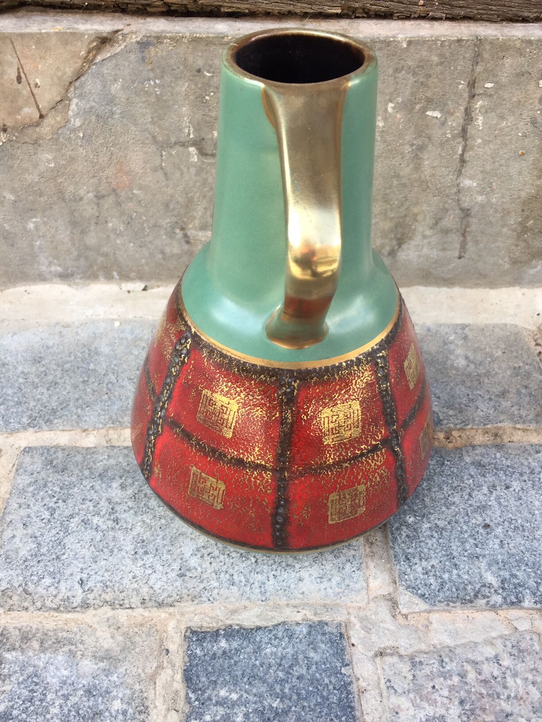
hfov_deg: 48.2
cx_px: 271
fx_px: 605
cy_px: 361
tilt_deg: -45.0
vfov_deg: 61.7
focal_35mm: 29
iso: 32
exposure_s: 1/163
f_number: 2.2
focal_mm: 4.15
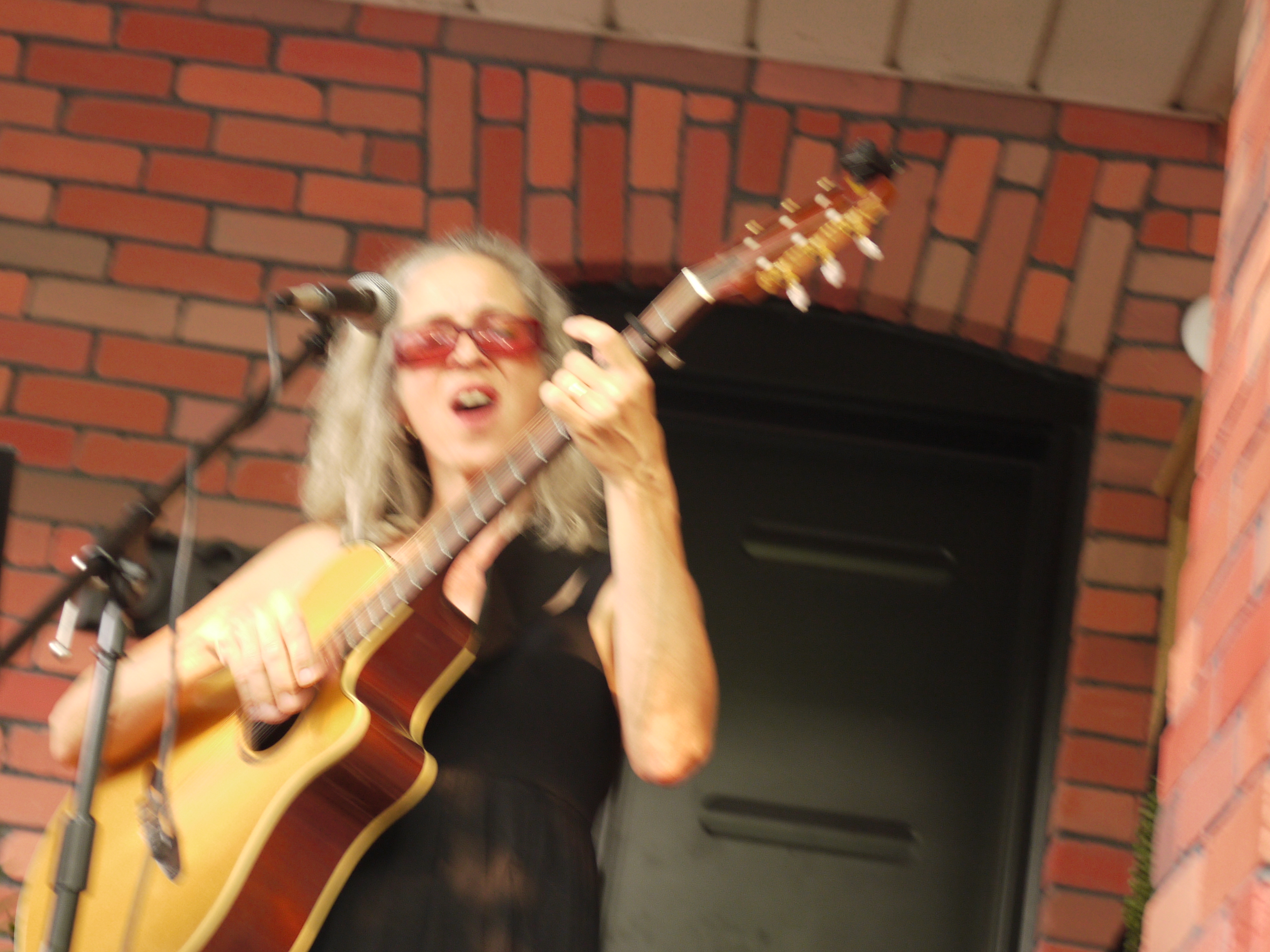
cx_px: 574
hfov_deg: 21.8
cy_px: 578
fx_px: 3302
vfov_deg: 16.4
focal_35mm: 90
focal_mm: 35
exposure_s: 1/50
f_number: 2.8
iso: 250
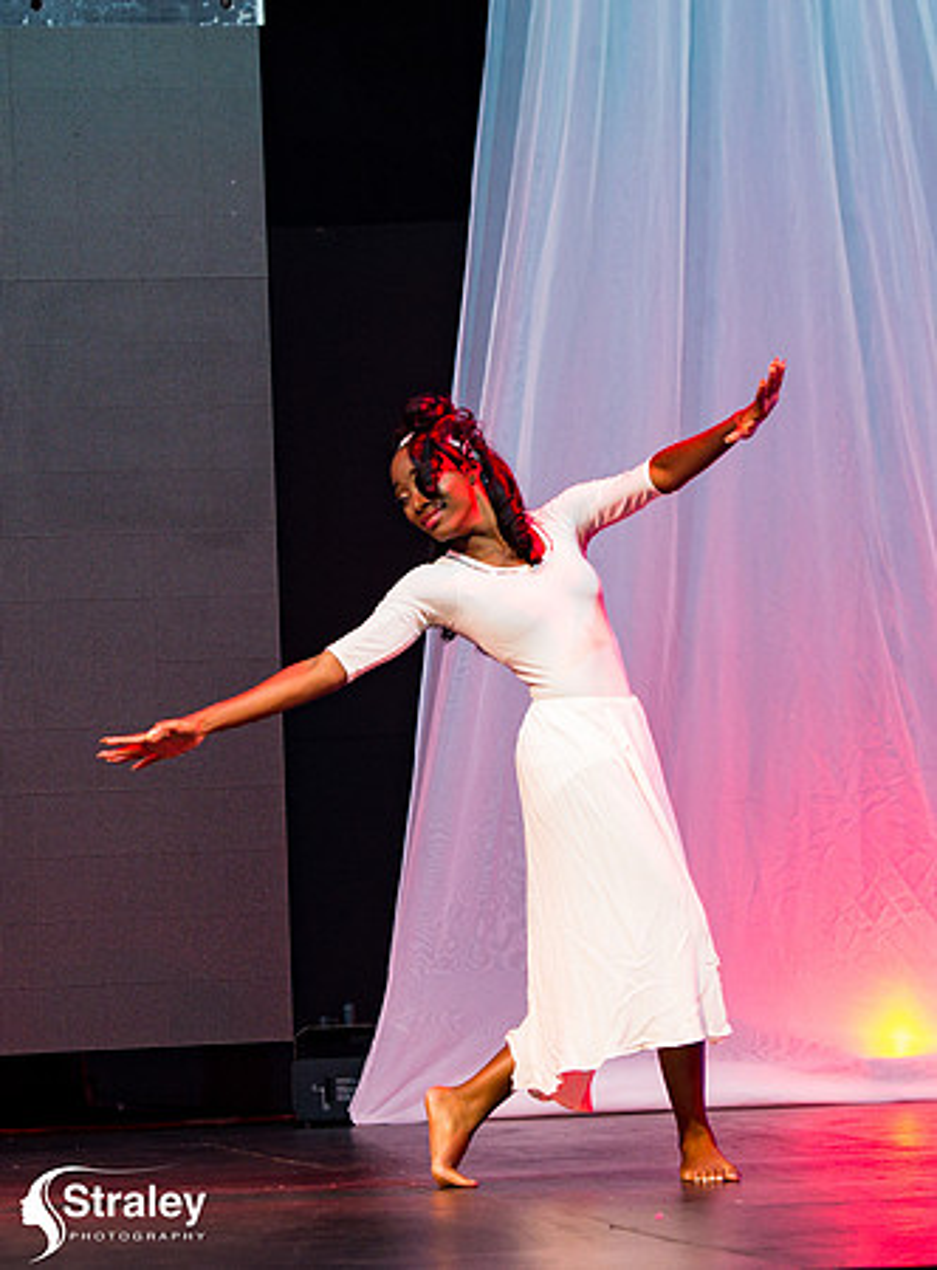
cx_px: 455
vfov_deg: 11.4
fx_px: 6378
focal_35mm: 175
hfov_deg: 8.4
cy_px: 526
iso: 3200
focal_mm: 102
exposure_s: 1/160
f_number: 5
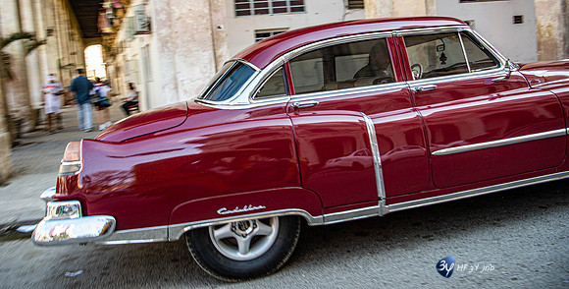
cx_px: 274
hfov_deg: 63.6
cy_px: 93
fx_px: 459
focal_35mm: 31
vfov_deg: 34.5
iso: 100
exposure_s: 1/100
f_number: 5
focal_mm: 28
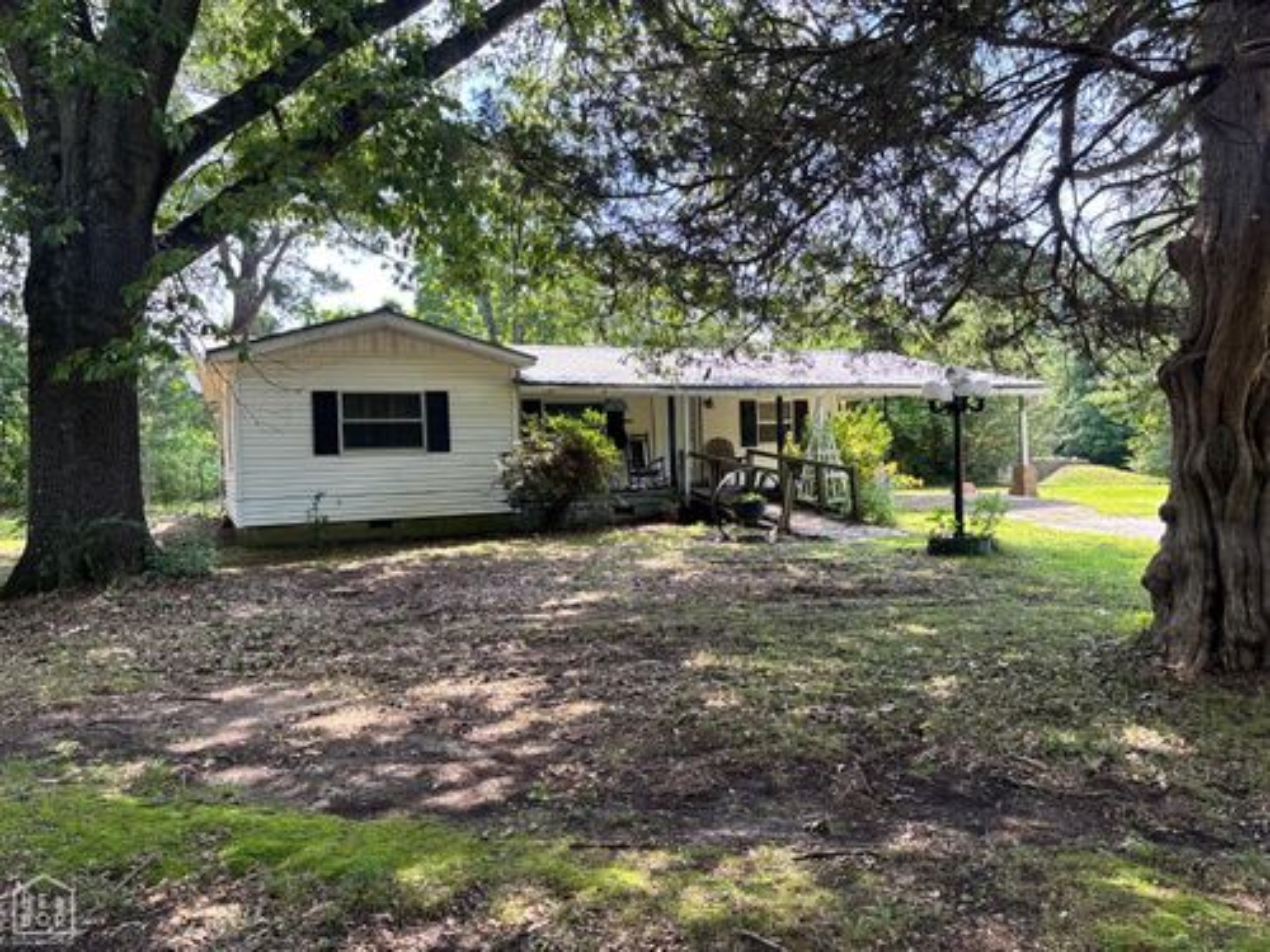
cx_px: 635
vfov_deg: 53.1
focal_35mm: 26
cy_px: 476
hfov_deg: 67.3
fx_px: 954
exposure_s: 1/265
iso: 50
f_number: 1.6
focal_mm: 5.96
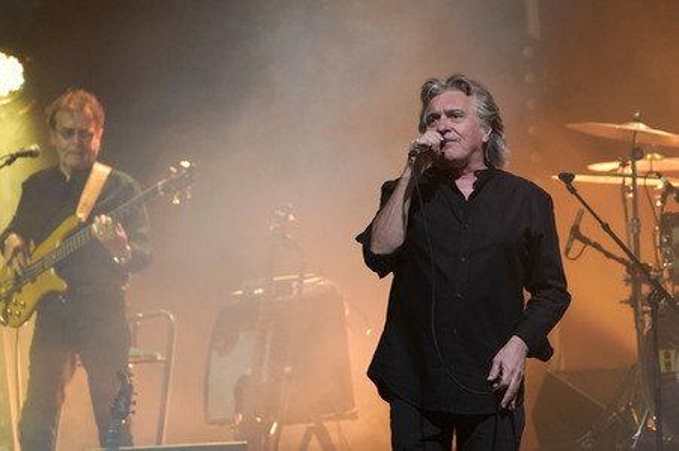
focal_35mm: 286
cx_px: 340
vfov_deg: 4.8
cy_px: 226
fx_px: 5390
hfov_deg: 7.2
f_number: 7.1
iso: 3200
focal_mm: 286
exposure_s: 1/125
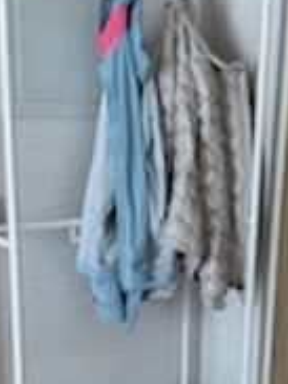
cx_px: 133
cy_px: 283
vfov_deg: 31.7
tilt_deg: -13.2
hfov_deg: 24.4
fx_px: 666
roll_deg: -0.9
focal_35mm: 60
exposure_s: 1/60
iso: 200
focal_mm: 6.76
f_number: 1.78
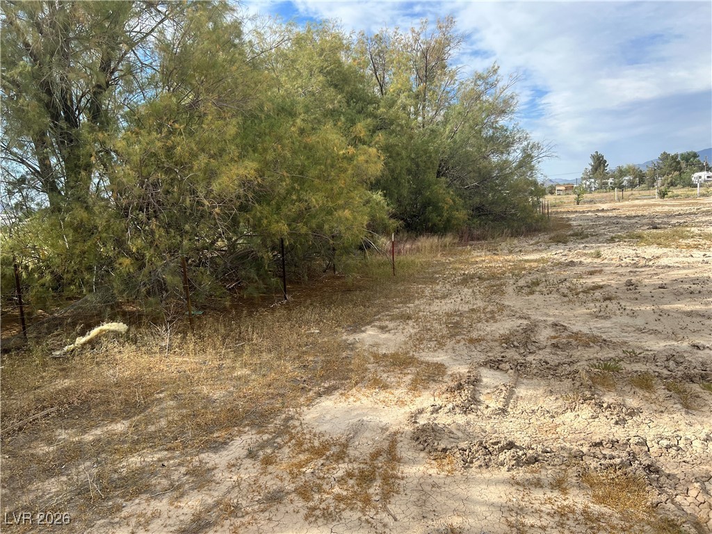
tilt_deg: -7.8
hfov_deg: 67.3
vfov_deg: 53.1
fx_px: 535
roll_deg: +2.9
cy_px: 267
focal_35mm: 26
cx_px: 356
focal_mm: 5.7
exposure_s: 1/3571
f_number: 1.5
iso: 50
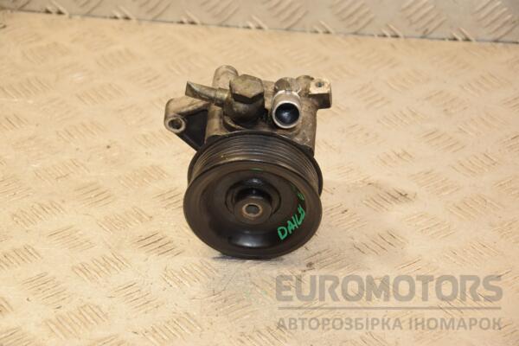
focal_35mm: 105
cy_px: 173
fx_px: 1514
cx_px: 260
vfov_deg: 13.0
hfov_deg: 19.5
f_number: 5.3
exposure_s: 1/200
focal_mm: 70
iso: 800
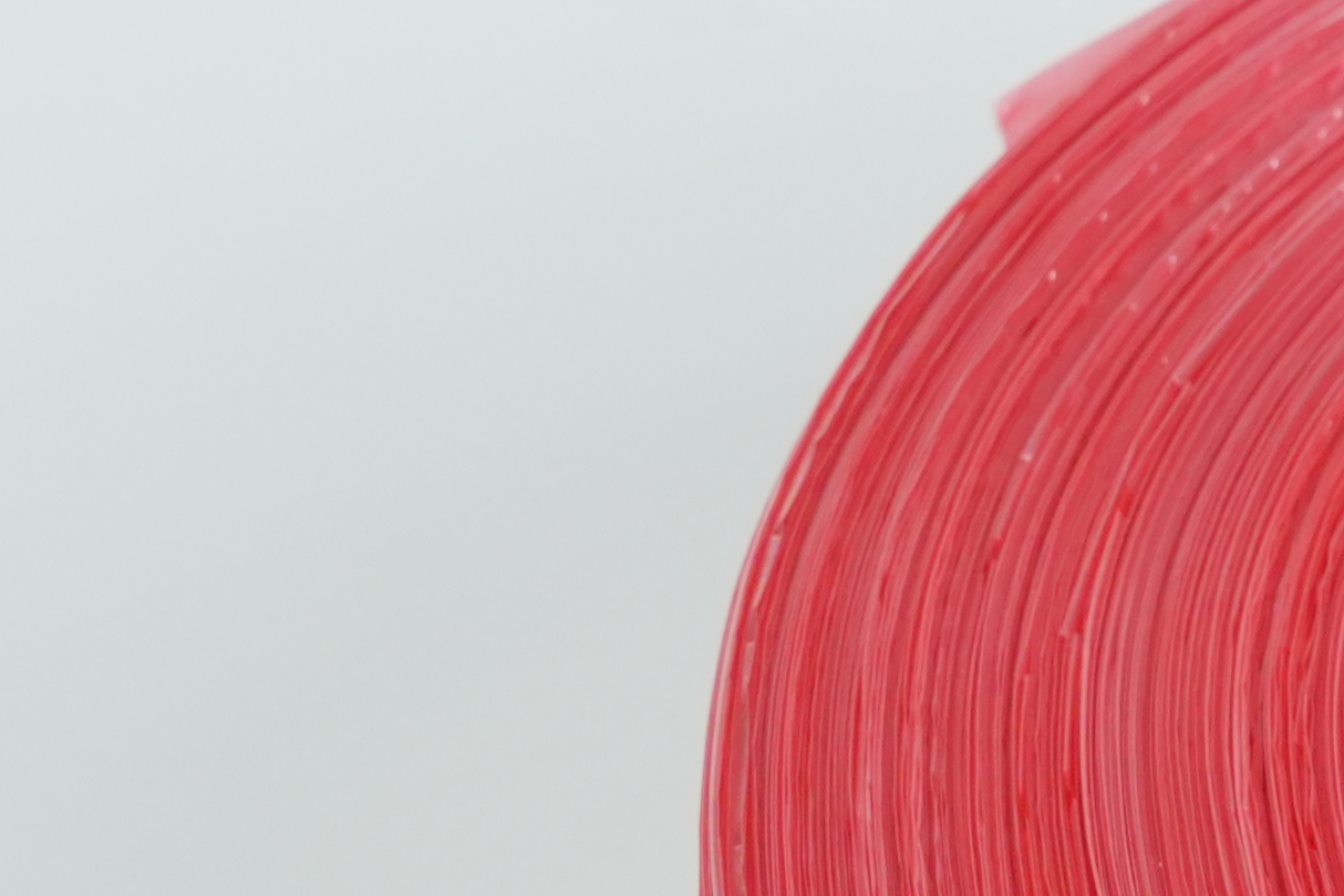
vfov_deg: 5.9
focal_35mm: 231
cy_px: 1204
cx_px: 2481
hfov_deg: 8.5
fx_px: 8622
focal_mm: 40
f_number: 8
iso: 1600
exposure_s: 1/320
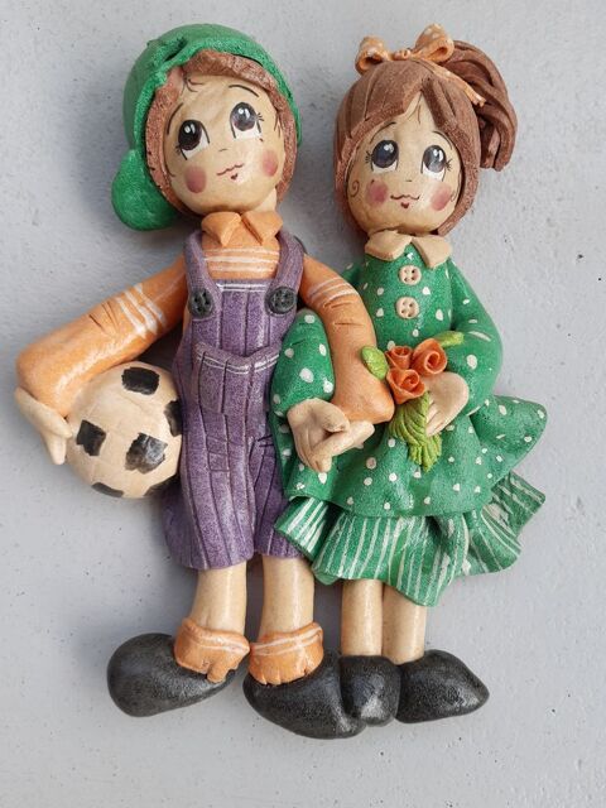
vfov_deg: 67.3
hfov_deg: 53.1
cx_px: 303
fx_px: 607
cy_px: 404
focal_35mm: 26
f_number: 1.7
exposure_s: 1/121
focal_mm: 3.92
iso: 40
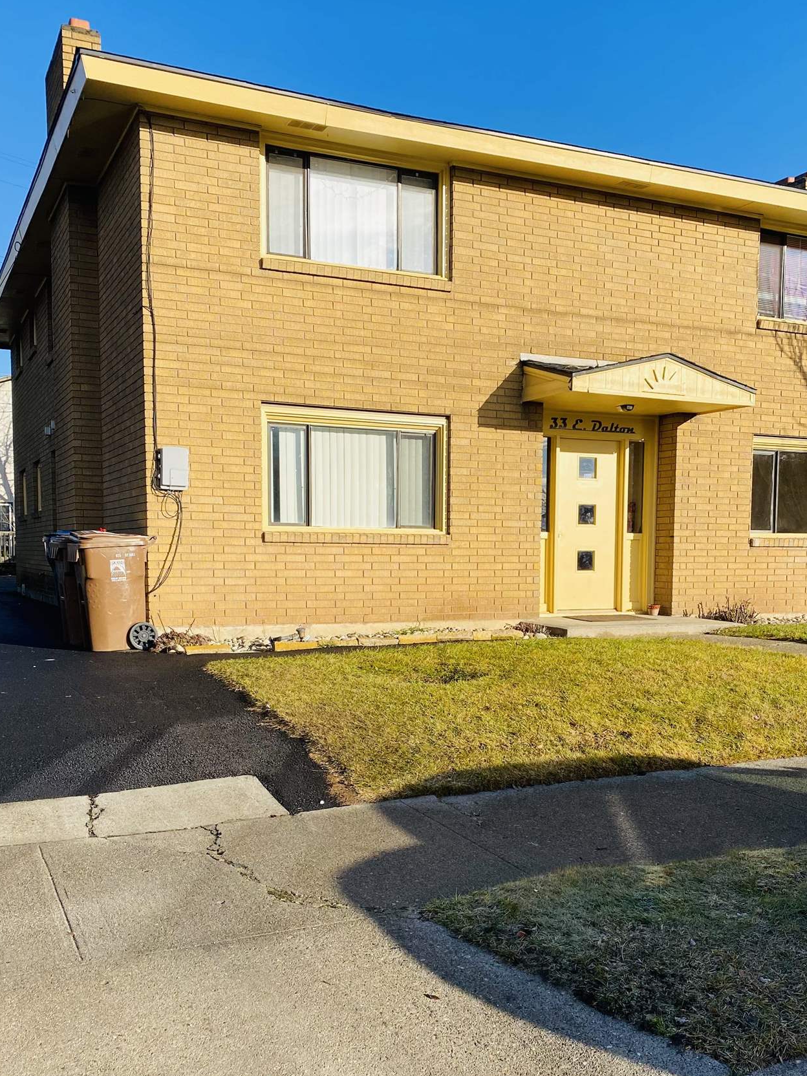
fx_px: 1119
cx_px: 447
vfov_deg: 50.9
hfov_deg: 39.6
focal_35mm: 36
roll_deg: +1.2
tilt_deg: -3.3
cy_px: 660
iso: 32
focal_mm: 4.25
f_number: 1.8
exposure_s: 1/2222
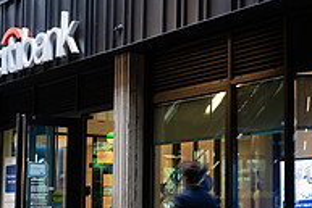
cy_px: 127
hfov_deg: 23.8
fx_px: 694
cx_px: 339
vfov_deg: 17.1
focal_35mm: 80
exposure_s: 1/10
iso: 100
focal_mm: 25.5
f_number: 4
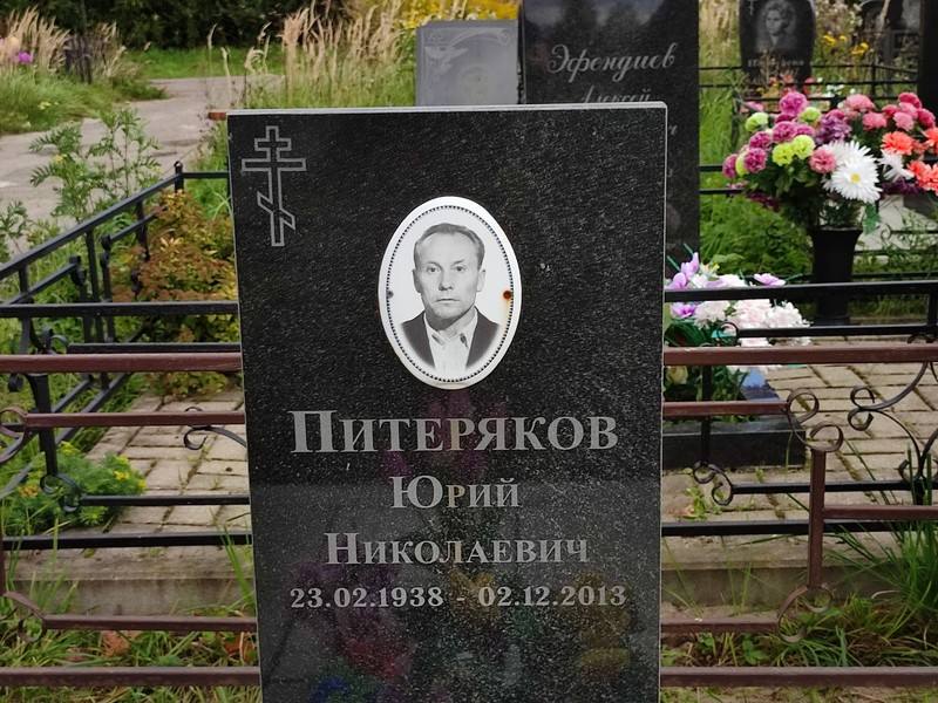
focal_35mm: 25
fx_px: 677
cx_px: 469
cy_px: 352
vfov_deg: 54.9
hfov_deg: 69.4
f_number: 1.9
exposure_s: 1/272
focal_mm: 6.04
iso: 50
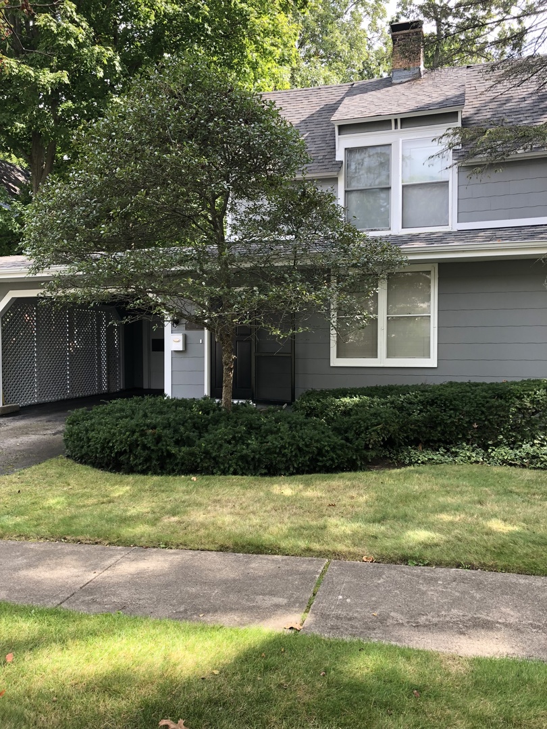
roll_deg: -0.7
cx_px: 274
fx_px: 590
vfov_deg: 63.4
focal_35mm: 28
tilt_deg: -1.3
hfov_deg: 49.7
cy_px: 364
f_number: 1.8
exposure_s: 1/128
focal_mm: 4
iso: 20
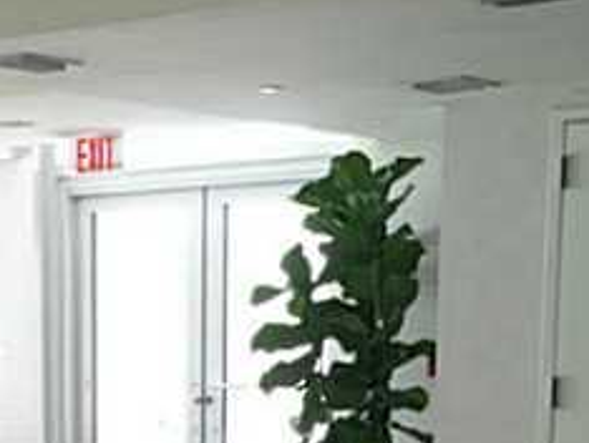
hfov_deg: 19.2
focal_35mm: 99
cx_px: -3
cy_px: 612
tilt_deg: -8.7
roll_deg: +0.2
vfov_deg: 14.2
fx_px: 1686
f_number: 2.2
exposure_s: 1/40
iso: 32
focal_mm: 4.15
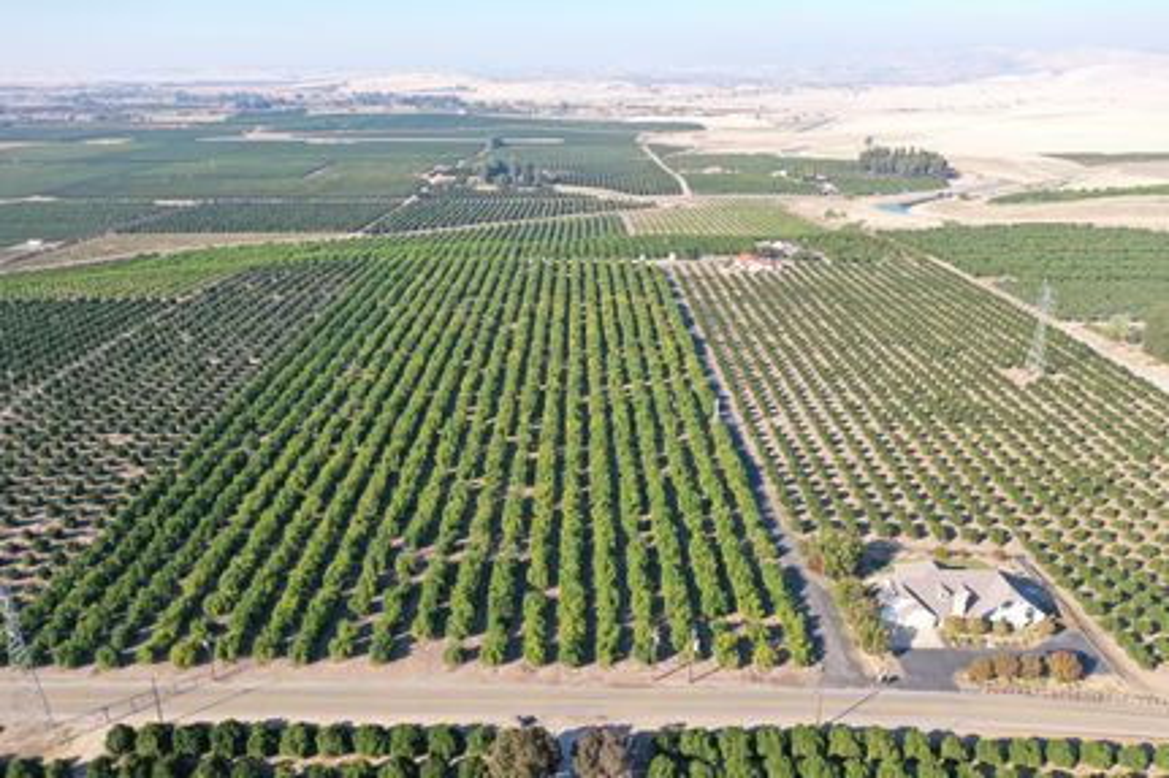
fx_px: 909
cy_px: 389
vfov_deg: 46.4
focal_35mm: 28
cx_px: 584
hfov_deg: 65.5
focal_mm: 10.26
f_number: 5
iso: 100
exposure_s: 1/240
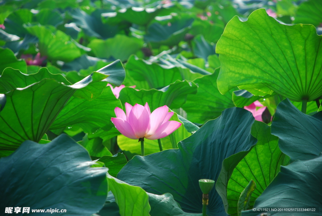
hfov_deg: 10.1
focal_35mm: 202
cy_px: 108
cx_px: 161
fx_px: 1815
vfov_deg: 6.8
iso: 100
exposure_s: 1/160
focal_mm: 135
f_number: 5.6
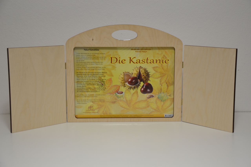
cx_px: 126
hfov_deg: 32.0
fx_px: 438
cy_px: 84
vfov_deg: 21.5
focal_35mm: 63
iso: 800
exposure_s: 1/50
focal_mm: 42
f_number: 4.8
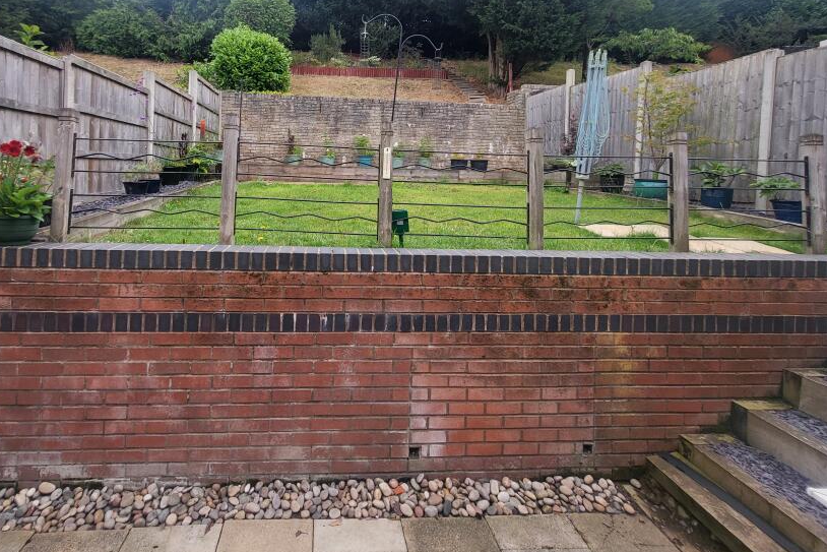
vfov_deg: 67.8
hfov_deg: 92.8
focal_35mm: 17
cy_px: 169
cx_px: 360
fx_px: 391
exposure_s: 1/347
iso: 32
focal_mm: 1.74
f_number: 2.2
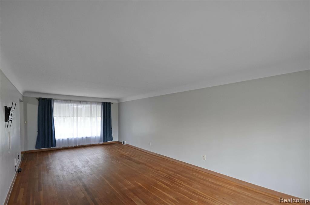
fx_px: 129
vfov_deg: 77.1
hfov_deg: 100.5
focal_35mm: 15
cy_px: 102
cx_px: 155
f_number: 5
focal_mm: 10
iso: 400
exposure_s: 1/100
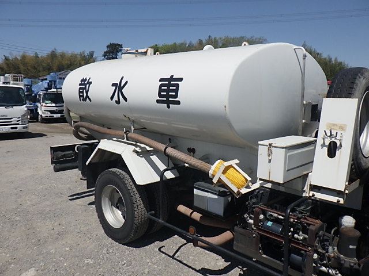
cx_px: 184
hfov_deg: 63.4
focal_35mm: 28
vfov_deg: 49.7
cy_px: 138
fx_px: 298
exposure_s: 1/3200
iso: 250
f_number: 4.2
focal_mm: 5
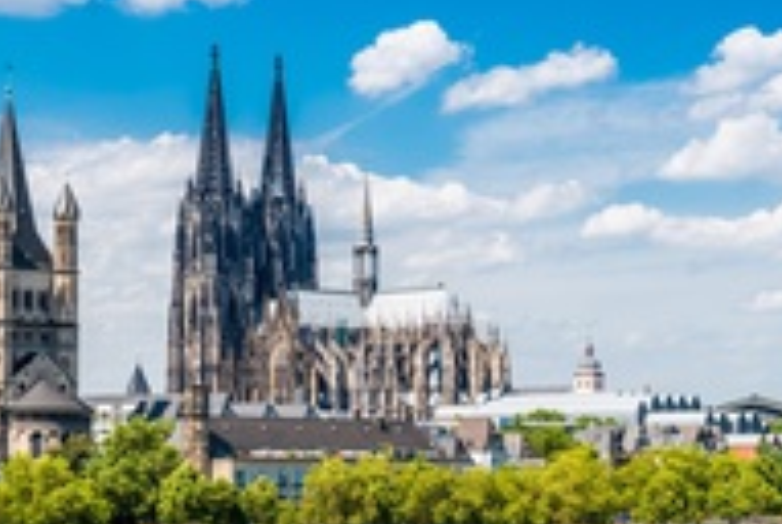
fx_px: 2219
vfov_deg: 13.4
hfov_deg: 20.0
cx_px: 483
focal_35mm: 102
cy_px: 399
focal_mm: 46
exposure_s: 1/320
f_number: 9
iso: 100
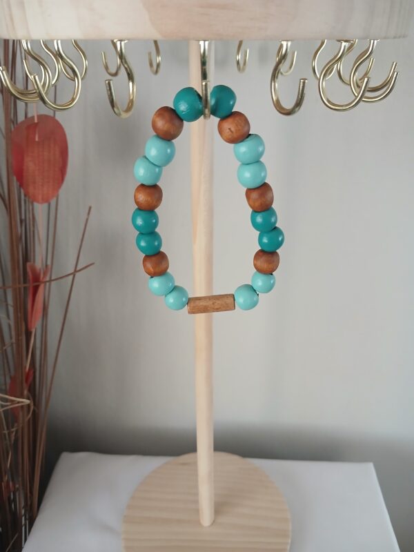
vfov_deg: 65.3
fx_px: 431
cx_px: 207
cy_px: 276
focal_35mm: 27
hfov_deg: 51.4
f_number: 1.8
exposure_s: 1/33.3
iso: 200
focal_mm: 3.98
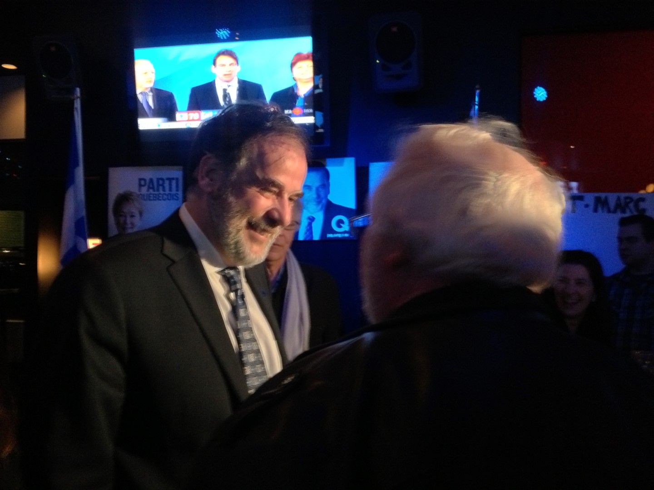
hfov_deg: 52.6
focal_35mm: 35
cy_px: 245
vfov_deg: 40.7
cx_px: 327
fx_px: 661
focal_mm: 4.28
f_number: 2.4
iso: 800
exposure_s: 1/15
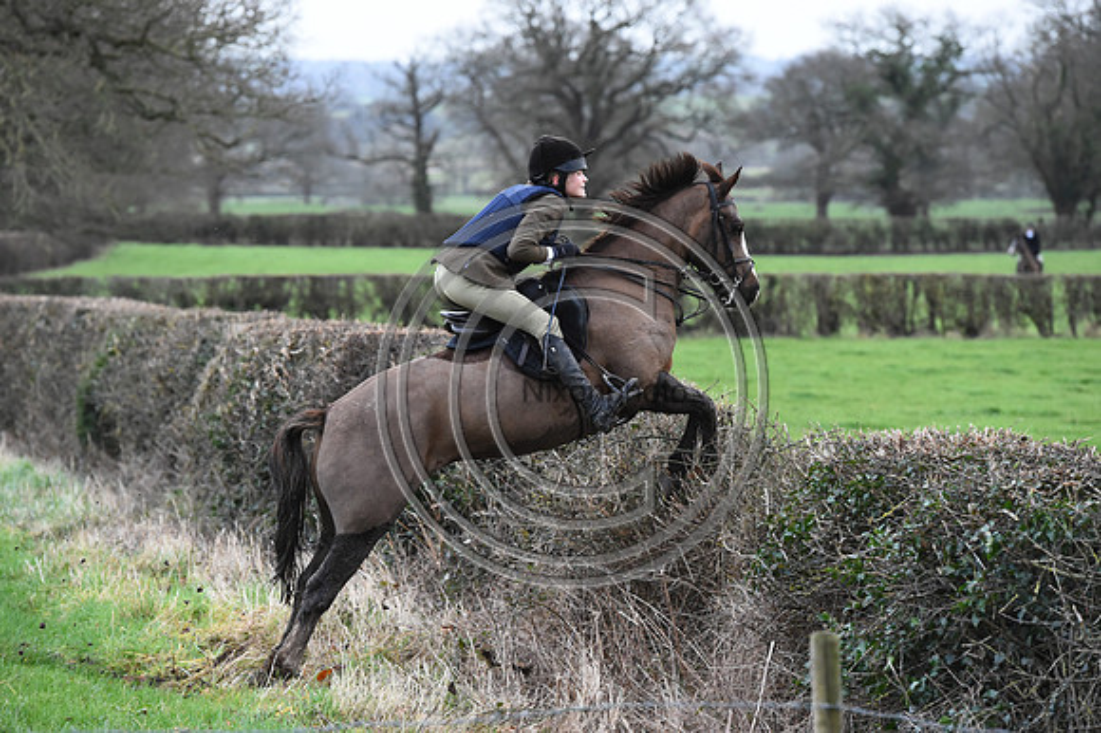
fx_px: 5349
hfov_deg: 11.8
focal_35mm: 175
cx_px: 550
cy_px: 366
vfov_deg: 7.8
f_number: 5.6
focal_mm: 175
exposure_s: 1/1250
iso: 3200
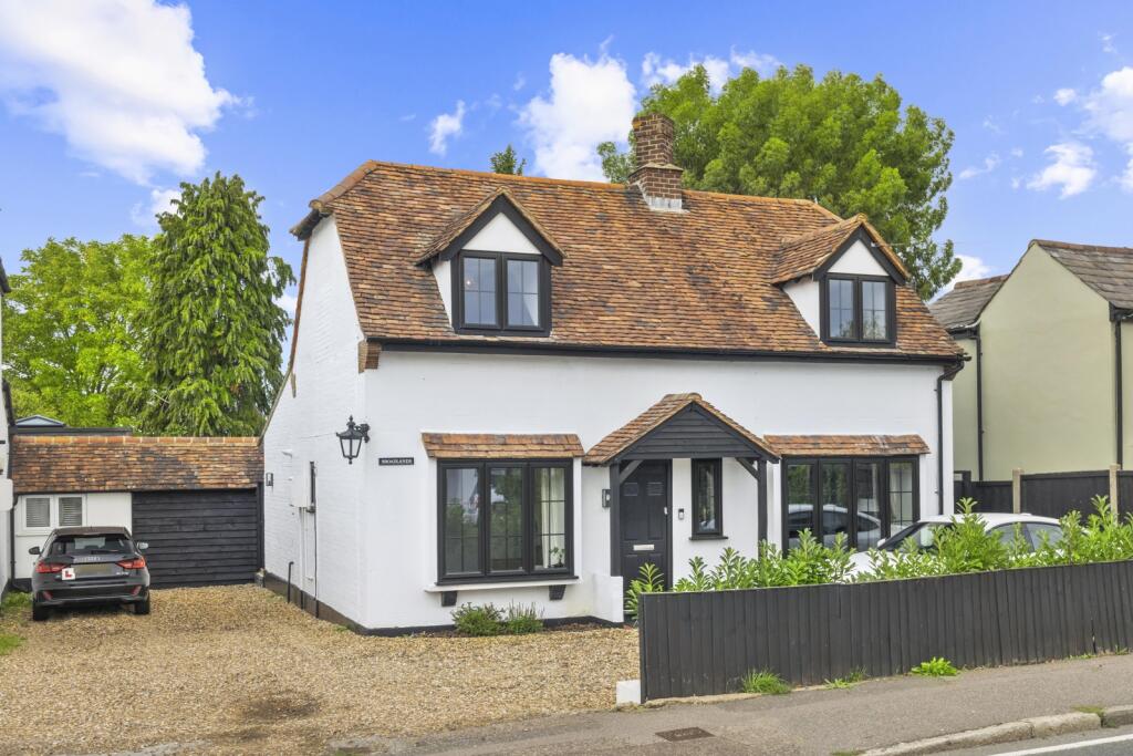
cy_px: 378
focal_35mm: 35
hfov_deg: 54.4
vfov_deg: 37.9
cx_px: 566
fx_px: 1102
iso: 320
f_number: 8
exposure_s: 1/60
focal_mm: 35
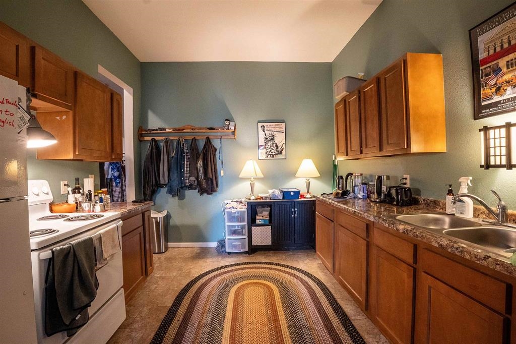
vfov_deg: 77.3
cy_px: 172
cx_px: 258
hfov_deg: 100.4
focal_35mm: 15
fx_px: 215
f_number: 8
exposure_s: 1/30
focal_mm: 10
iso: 1600
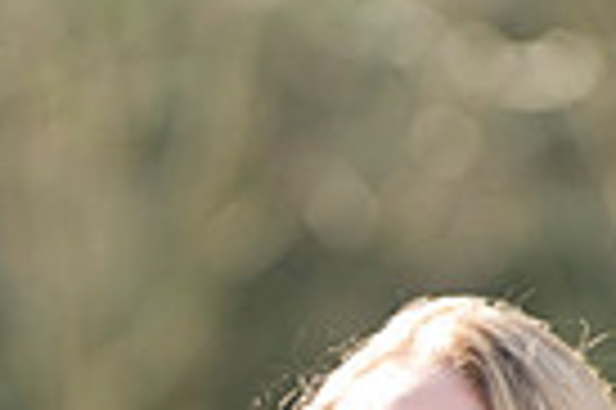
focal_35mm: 847
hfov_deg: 2.4
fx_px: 14476
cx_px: 40
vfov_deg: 1.6
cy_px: 820
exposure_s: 1/250
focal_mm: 200
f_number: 3.5
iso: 250
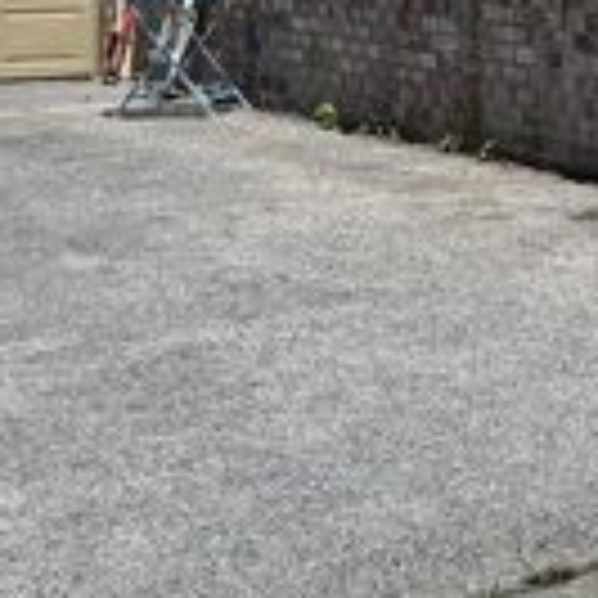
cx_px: 454
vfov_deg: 15.0
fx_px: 2072
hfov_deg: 16.3
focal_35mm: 106
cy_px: -339
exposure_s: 1/4608
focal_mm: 6.76
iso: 80
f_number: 1.78
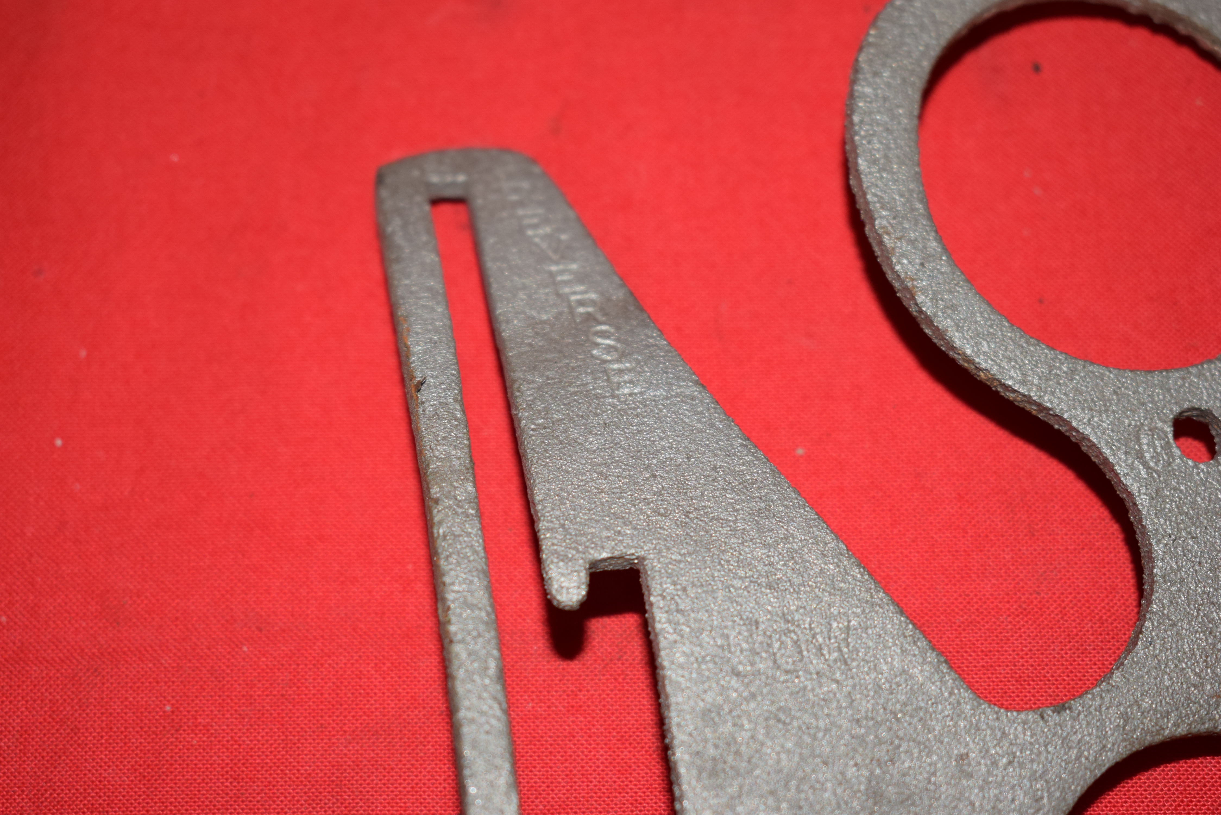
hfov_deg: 29.9
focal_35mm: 68
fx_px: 2290
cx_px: 610
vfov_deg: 20.2
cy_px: 408
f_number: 5
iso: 640
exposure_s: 1/125
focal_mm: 45
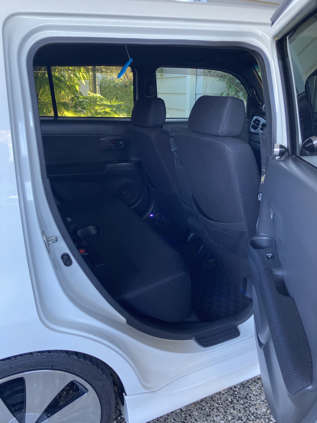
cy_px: 212
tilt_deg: -17.2
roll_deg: -1.0
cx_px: 158
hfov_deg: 49.7
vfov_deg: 63.4
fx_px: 342
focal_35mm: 28
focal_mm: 3.99
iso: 100
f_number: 1.8
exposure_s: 1/50
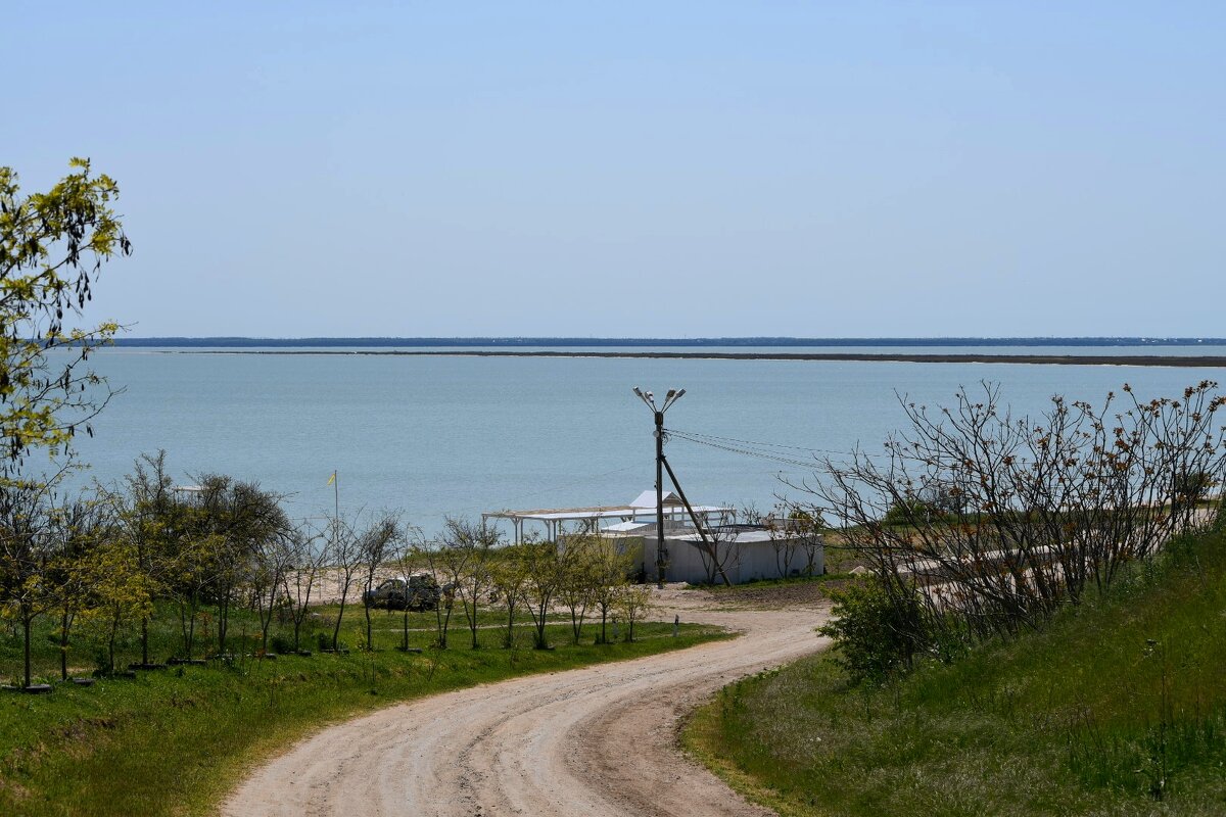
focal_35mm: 129
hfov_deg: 15.9
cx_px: 613
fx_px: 4393
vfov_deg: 10.6
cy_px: 408
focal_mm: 86
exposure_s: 1/400
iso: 100
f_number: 10
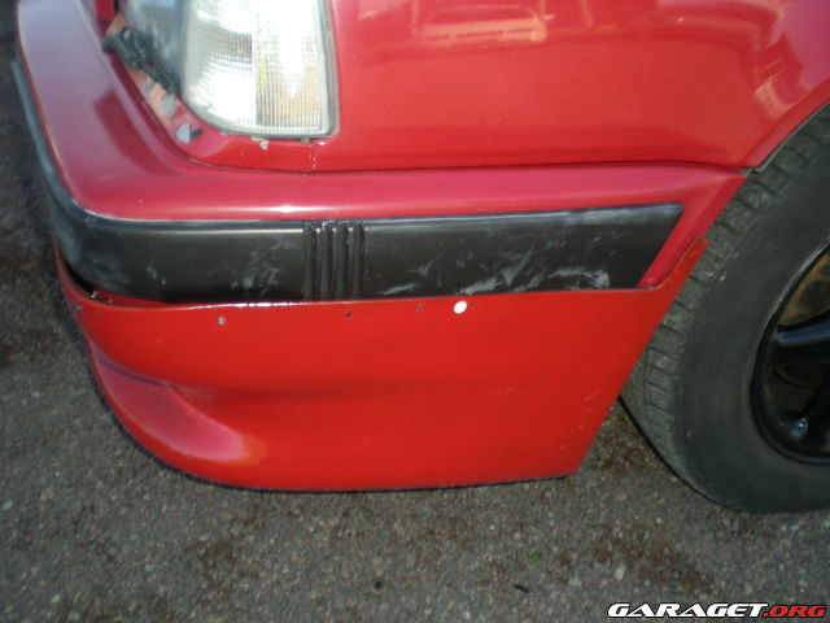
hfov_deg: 49.0
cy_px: 312
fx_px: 911
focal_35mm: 38
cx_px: 415
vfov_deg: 37.7
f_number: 3.1
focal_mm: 6.3
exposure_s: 1/134
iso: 50
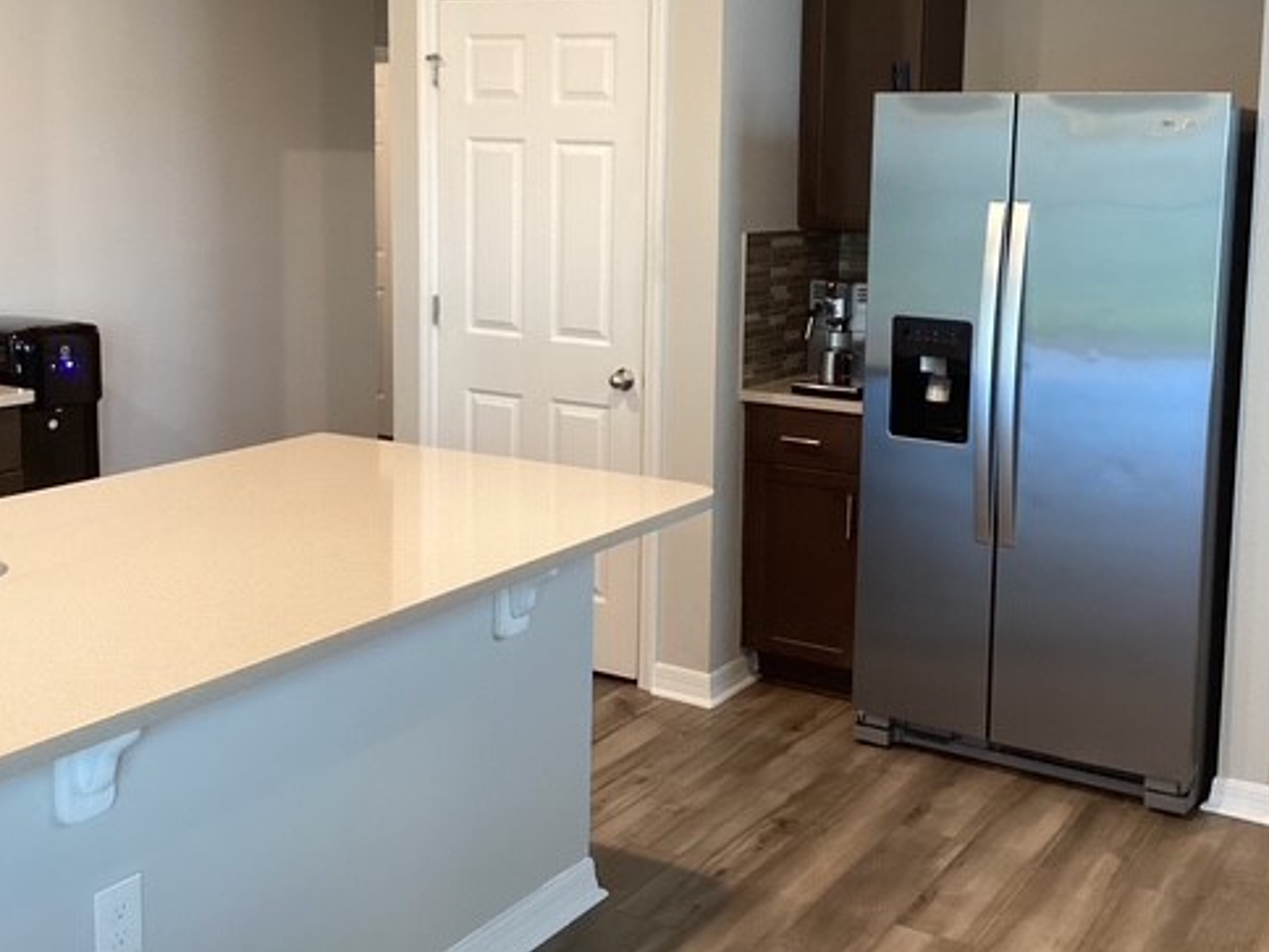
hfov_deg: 45.6
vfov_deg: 34.8
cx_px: 745
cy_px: 325
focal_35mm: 41
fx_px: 1503
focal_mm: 3.3
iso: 200
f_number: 2.4
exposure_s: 1/60
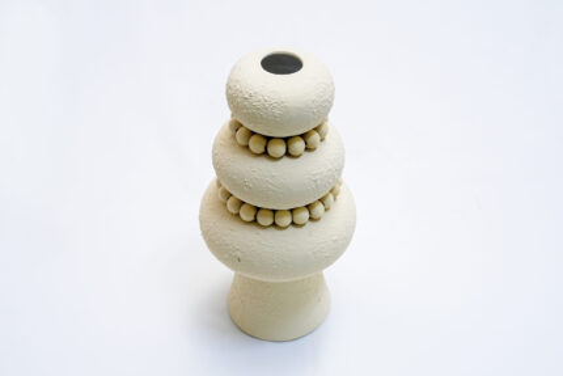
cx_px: 282
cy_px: 188
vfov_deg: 29.9
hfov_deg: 43.6
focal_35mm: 45
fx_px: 704
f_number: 9
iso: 3200
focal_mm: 45
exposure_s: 1/200
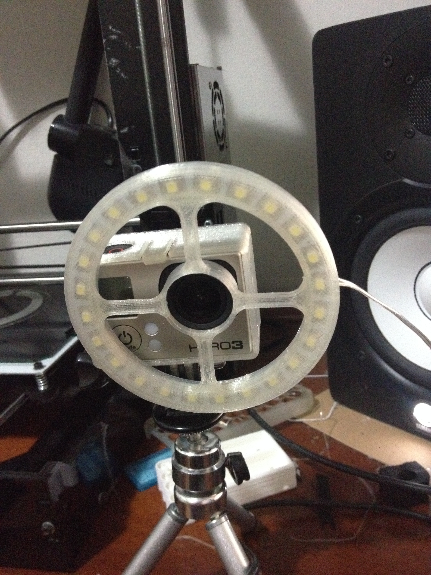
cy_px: 288
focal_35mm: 35
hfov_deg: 40.7
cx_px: 216
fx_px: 581
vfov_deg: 52.6
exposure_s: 1/15
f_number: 2.4
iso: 800
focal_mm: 4.28
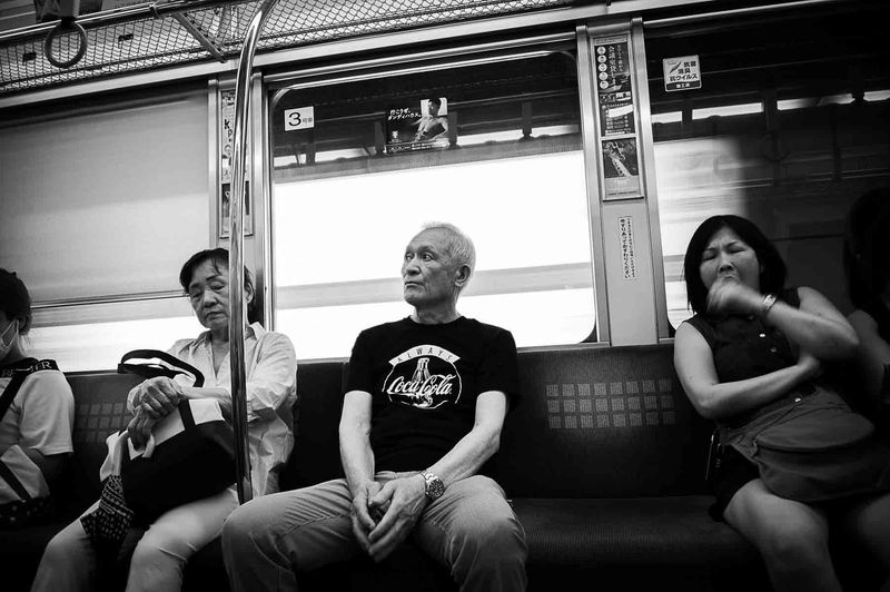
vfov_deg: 46.3
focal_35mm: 28
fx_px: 692
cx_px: 445
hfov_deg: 65.5
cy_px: 296
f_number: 3.5
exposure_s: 1/15
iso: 180
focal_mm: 28
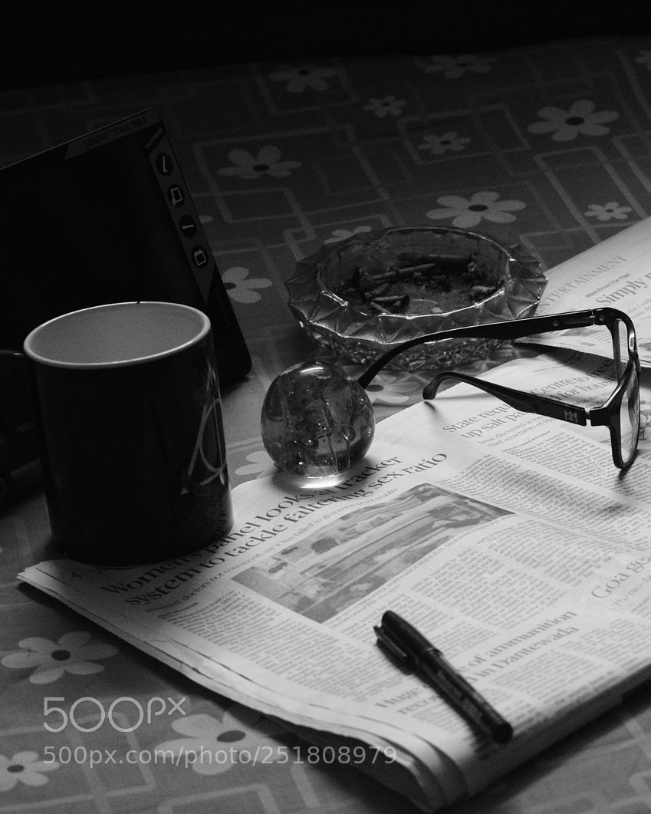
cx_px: 609
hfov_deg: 13.1
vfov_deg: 16.5
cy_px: 407
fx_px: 2810
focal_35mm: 117
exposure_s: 1/30
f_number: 5.6
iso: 3200
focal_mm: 55
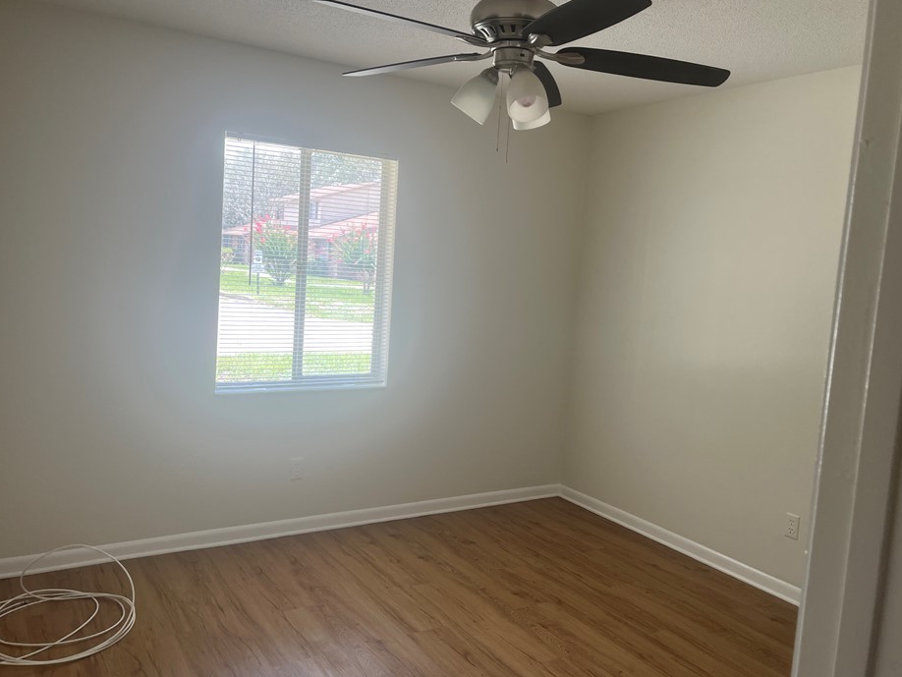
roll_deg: -3.7
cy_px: 338
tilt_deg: -6.8
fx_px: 756
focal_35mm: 29
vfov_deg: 48.2
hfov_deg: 61.6
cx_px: 464
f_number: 1.6
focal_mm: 5.1
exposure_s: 1/172
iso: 50
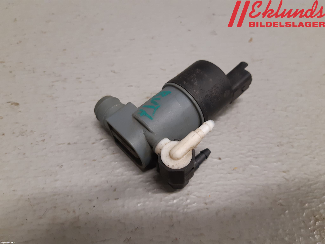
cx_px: 162
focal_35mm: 26
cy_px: 122
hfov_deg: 67.3
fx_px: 244
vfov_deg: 53.1
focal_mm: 3.93
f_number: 1.7
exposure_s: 1/50
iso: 125
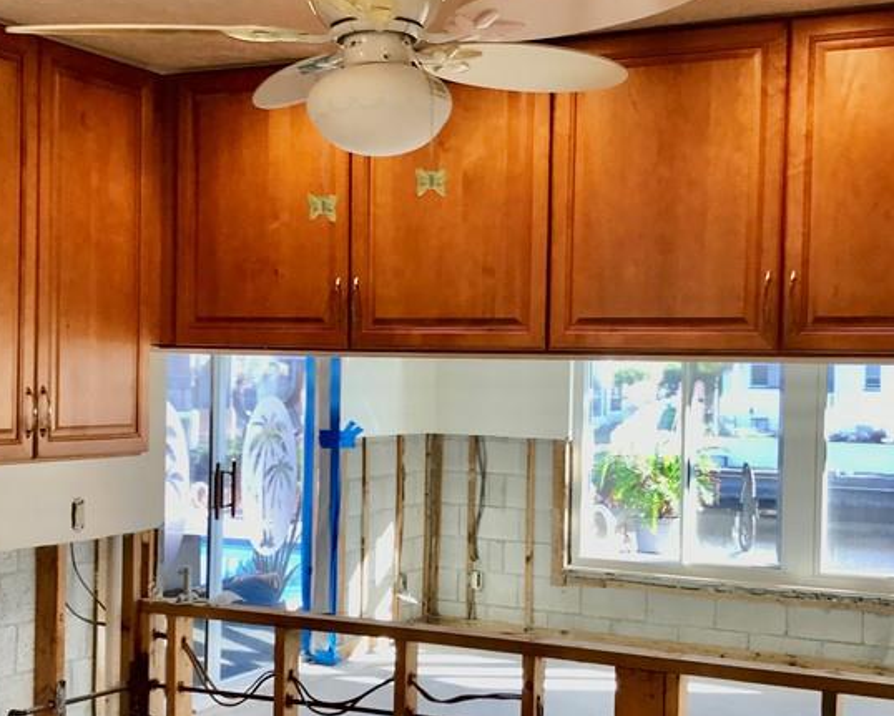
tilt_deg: -3.1
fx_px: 1377
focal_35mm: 52
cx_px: 455
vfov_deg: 29.1
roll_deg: -0.8
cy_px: 429
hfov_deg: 36.0
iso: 25
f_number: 1.8
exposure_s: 1/60
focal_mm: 3.99
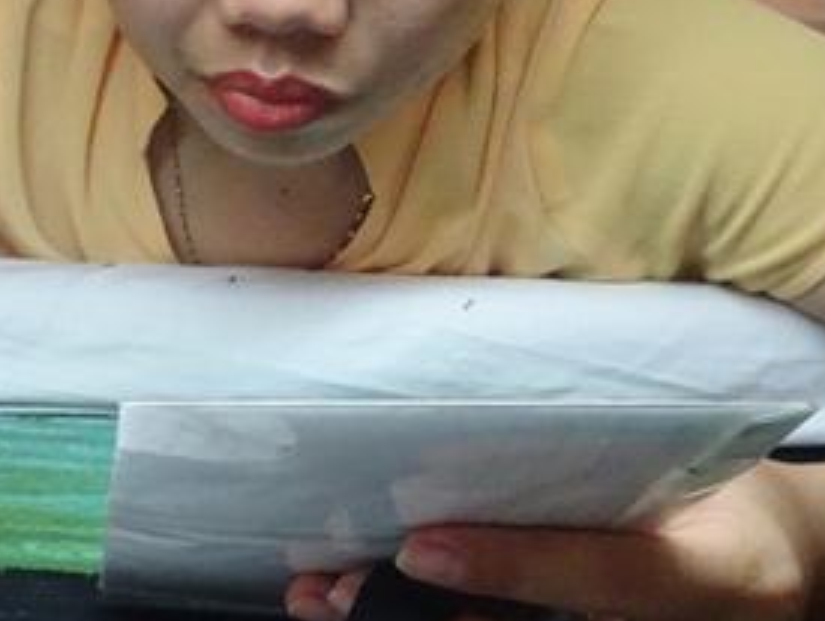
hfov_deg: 30.2
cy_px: 188
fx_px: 1456
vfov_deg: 23.9
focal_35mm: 61
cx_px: 78
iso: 1250
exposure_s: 1/160
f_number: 3.5
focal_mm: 4.1
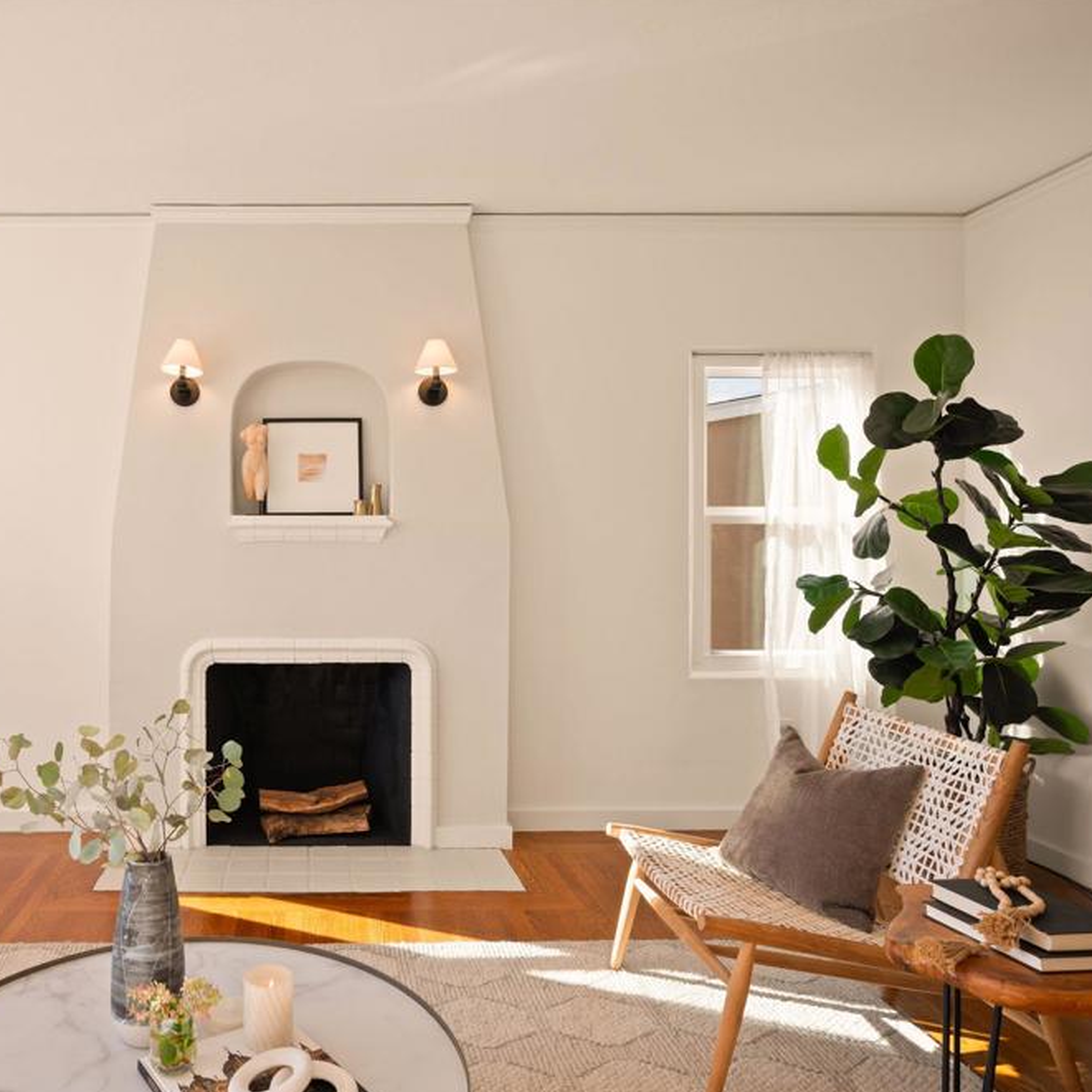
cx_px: 322
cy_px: 556
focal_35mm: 25
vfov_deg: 62.9
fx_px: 892
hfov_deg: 60.6
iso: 250
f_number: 10
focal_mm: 19
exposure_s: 1/10
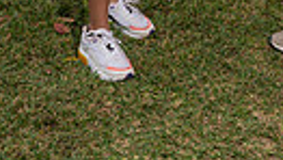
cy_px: -277
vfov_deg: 8.8
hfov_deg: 17.4
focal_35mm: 119
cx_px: 311
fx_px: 894
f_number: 8
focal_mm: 33
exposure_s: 1/250
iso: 200
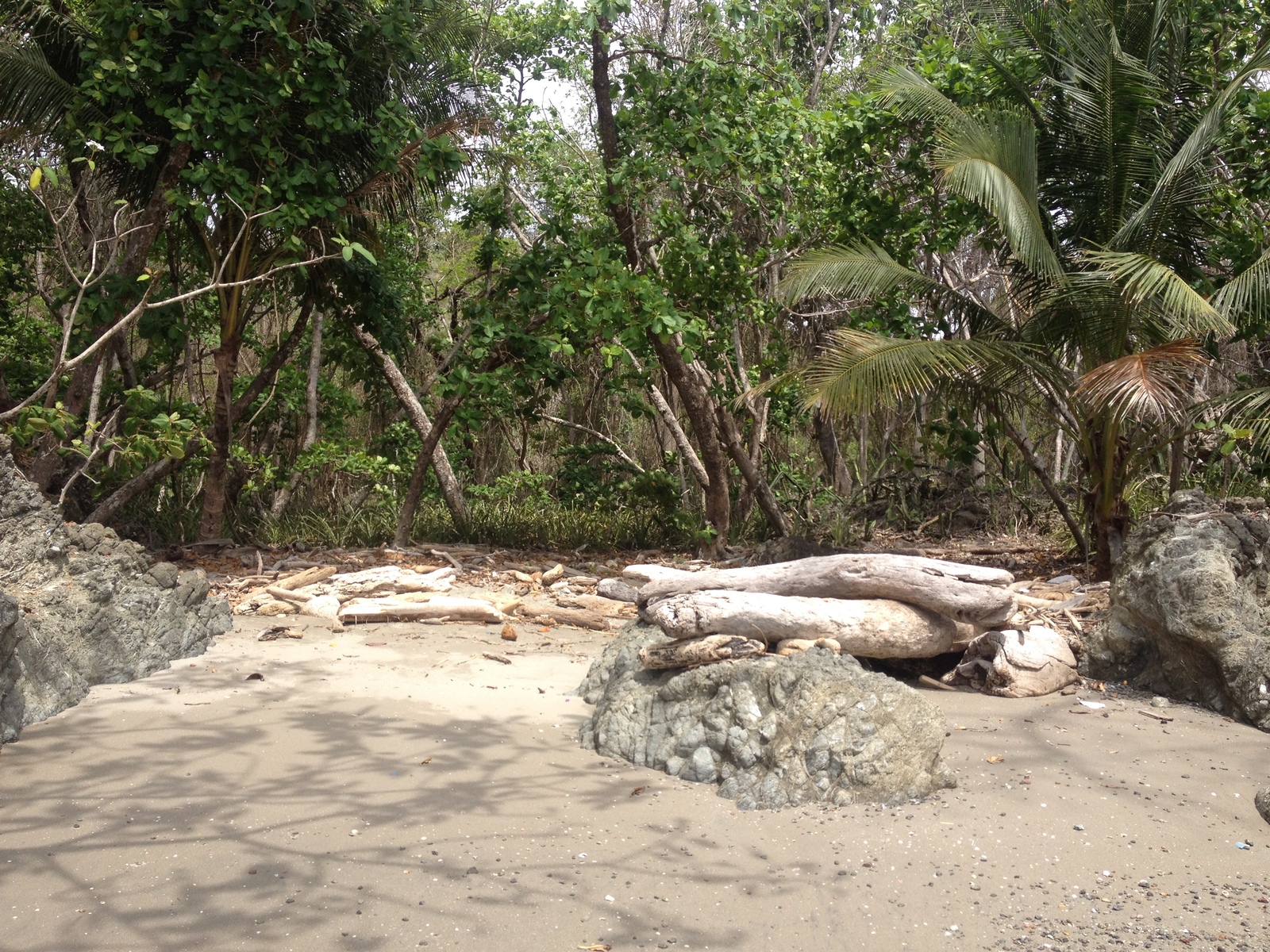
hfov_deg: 52.6
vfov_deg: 40.7
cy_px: 476
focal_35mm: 35
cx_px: 635
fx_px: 1284
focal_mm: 4.28
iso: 50
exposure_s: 1/800
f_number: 2.4
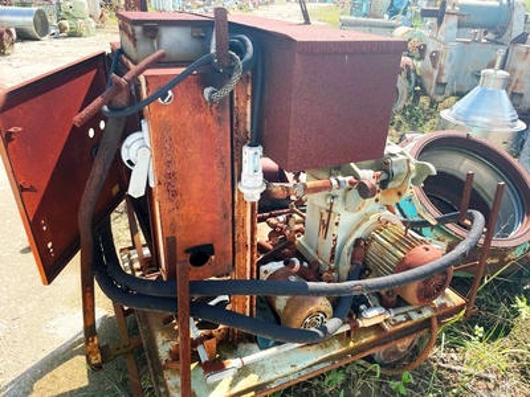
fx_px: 398
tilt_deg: -26.8
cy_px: 198
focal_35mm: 26
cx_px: 265
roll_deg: -3.2
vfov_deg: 53.1
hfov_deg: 67.3
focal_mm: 4.2
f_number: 1.6
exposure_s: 1/1033
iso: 32
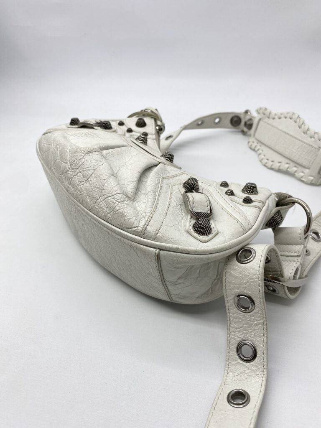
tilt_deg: -33.4
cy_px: 214
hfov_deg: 53.1
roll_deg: +1.2
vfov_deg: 67.3
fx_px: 321
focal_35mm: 26
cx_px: 160
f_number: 1.8
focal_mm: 4.25
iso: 32
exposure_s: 1/133
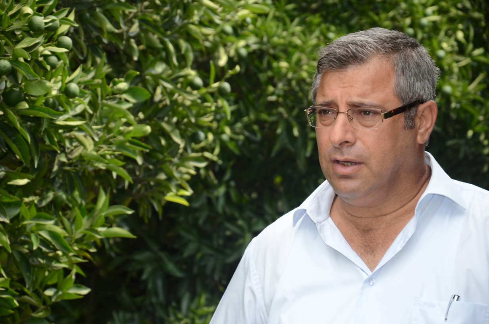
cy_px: 162
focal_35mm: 158
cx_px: 244
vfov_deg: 8.7
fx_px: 2135
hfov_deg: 13.1
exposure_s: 1/250
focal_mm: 105
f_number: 7.1
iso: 400
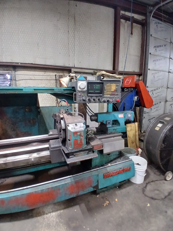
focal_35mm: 17
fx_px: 113
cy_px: 116
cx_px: 86
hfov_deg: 74.7
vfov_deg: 91.0
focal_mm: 1.4
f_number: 2.2
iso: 250
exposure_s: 1/30
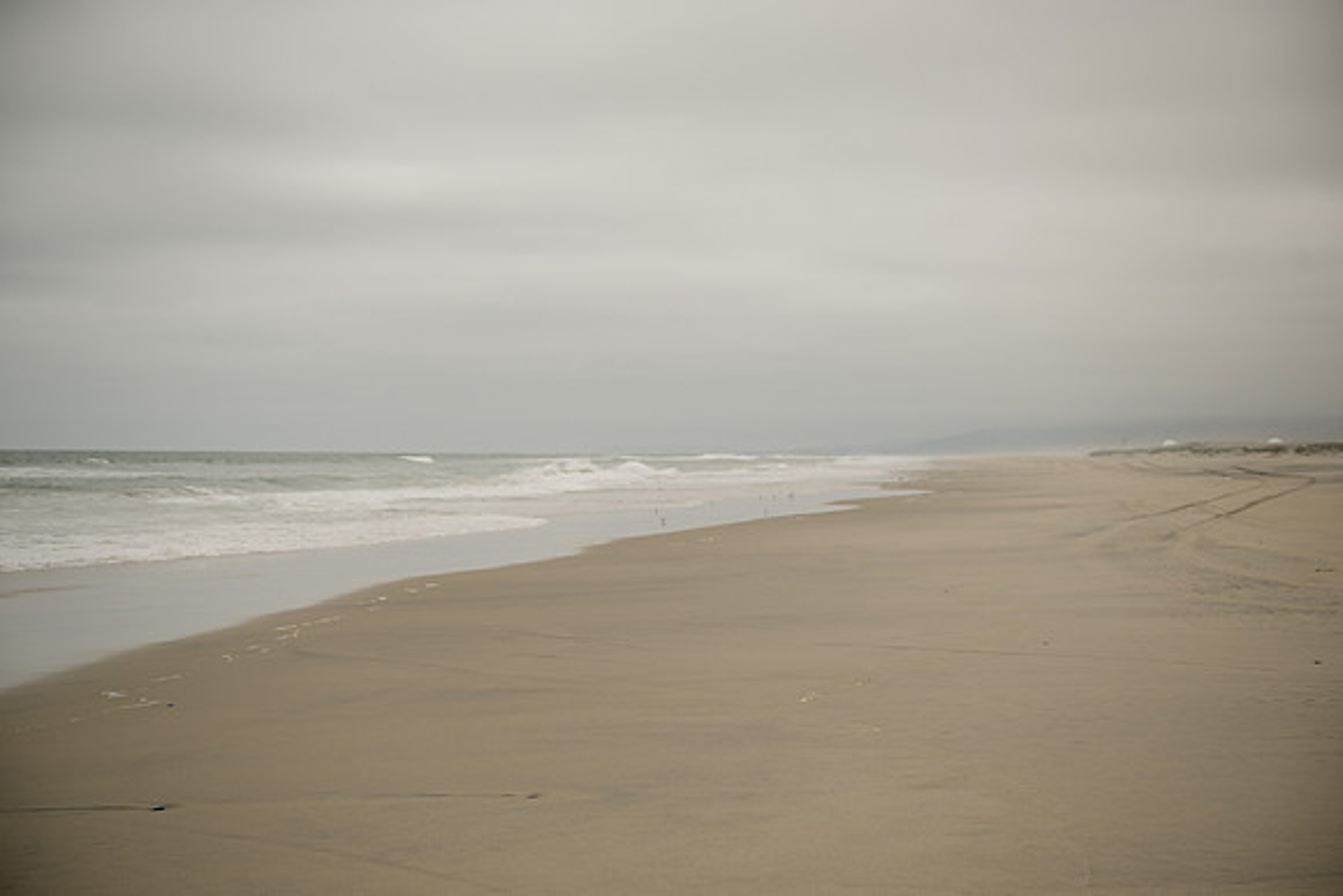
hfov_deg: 28.8
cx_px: 672
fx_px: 2612
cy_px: 448
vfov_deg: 19.5
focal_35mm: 70
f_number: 4
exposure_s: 1/2500
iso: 100
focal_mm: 70
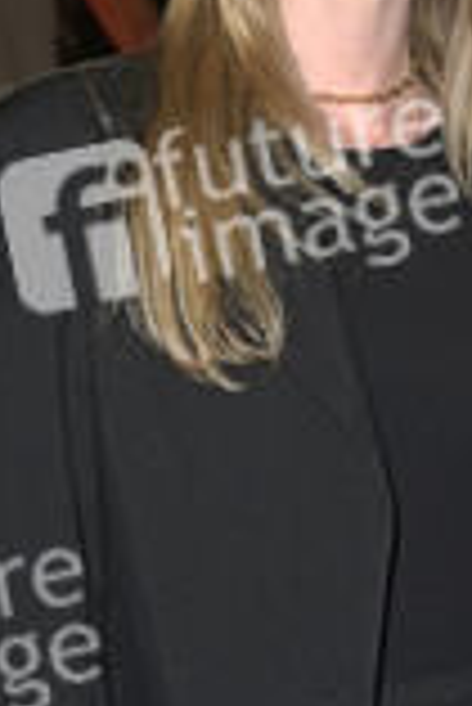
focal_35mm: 140
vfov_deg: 14.6
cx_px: 360
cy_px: 432
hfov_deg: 9.8
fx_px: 2747
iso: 200
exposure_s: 1/40
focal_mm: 55
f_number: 5
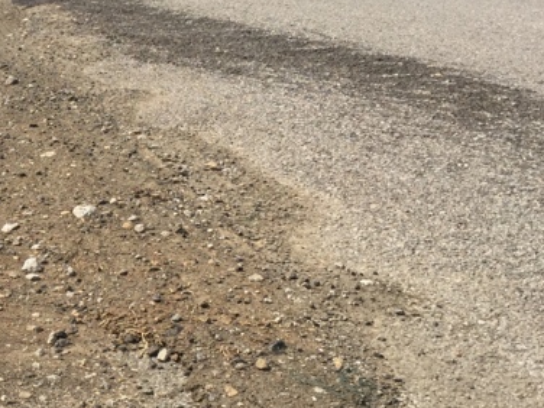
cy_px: 194
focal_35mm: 74
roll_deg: -0.8
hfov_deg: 24.7
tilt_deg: -14.8
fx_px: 1163
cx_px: -35
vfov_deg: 19.9
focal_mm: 4.15
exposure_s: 1/2475
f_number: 2.2
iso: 32
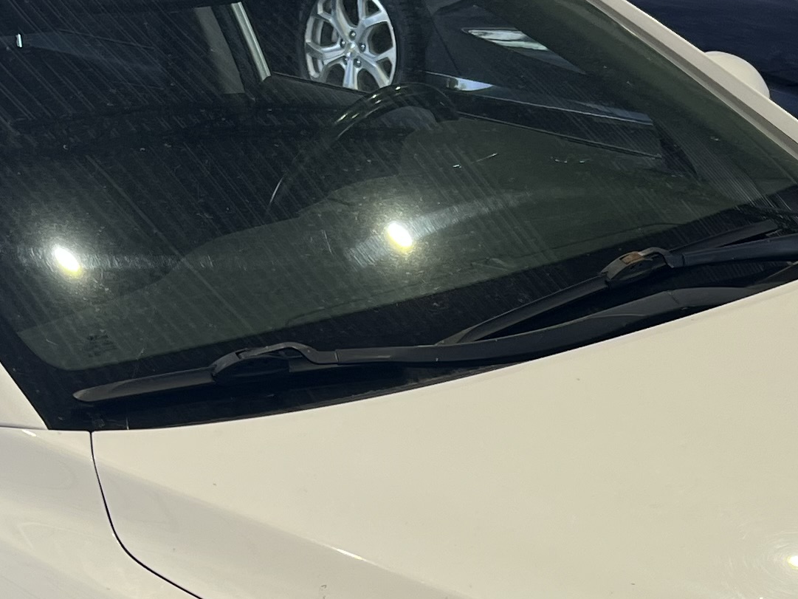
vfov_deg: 14.7
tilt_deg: -25.5
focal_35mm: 97
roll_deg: +1.0
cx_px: 307
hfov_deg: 20.2
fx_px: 2236
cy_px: 739
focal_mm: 5.7
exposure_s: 1/120
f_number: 1.5
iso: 32
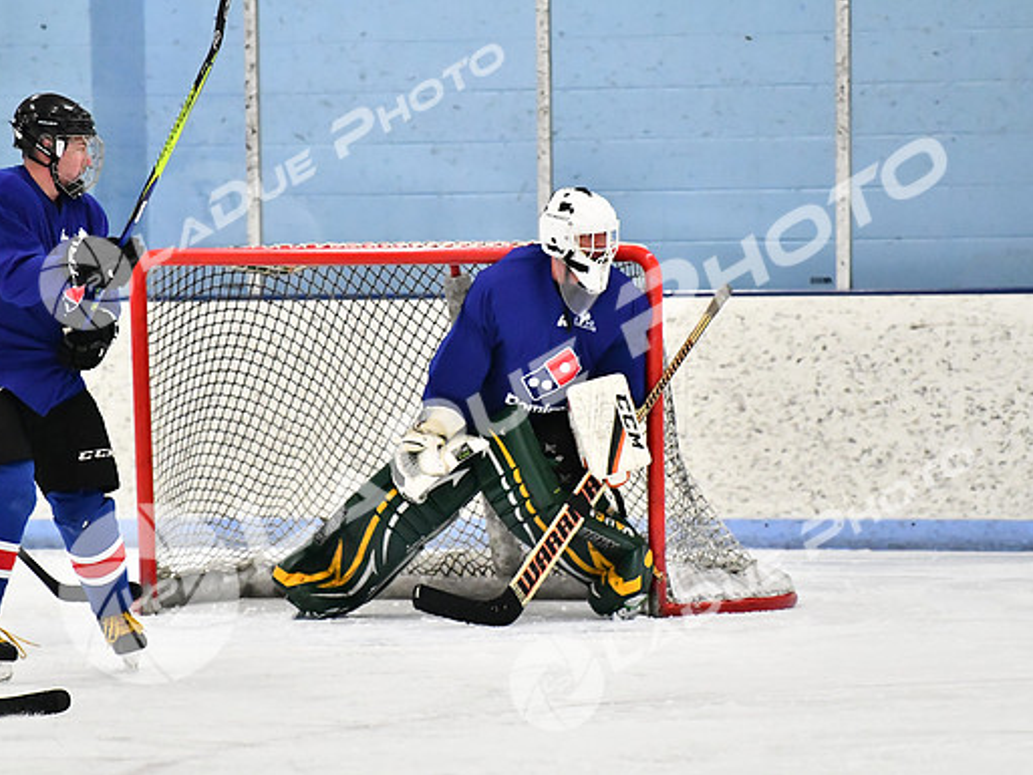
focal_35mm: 310
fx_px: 9253
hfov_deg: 6.4
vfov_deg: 4.8
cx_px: 505
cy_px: 388
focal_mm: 190
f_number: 3.2
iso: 6400
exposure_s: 1/1250
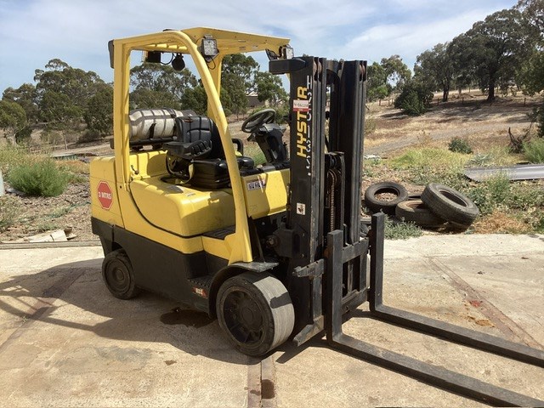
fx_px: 487
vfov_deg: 45.4
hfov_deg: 58.4
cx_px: 272
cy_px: 204
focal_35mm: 31
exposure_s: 1/1253
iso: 25
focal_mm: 3.3
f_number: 2.4
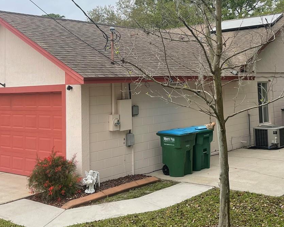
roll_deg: +2.0
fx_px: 395
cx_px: 185
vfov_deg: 31.4
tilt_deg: +3.8
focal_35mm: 47
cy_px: 51
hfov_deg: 39.2
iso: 32
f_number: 1.6
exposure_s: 1/1493
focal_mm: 5.1
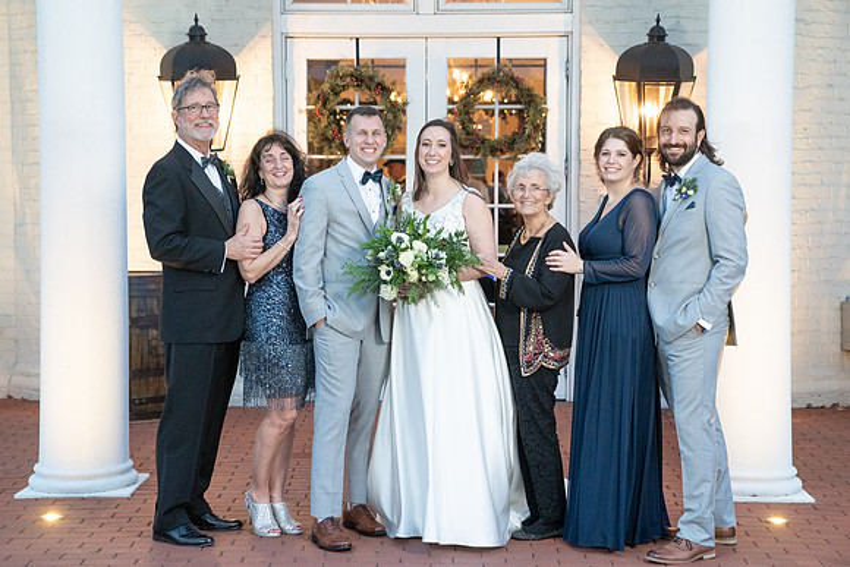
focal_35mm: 74
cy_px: 284
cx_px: 409
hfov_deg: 27.5
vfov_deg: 18.5
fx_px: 1737
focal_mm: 70
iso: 4000
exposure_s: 1/100
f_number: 4
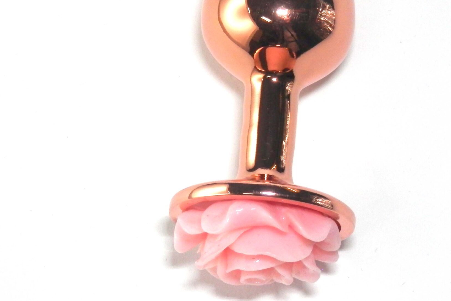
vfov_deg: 8.0
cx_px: 314
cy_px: 82
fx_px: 2155
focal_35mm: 172
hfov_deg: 11.9
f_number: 5
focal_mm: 19
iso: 200
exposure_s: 1/80
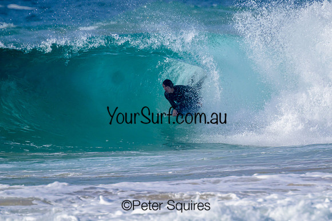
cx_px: 214
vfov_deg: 1.3
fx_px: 9509
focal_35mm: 1031
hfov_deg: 2.0
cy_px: 115
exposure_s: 1/2000
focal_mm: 800
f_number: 11
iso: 640
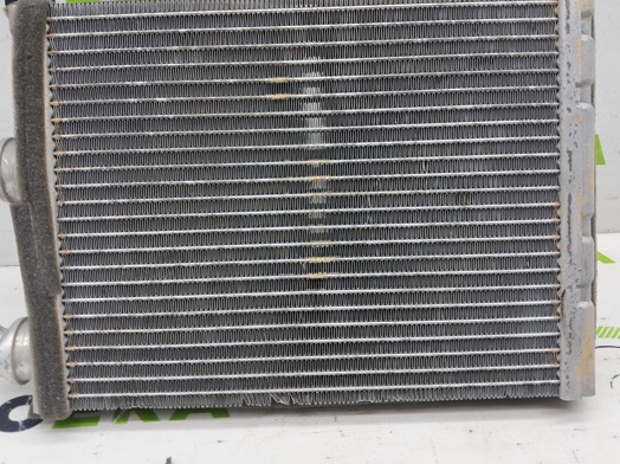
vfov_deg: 42.7
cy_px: 189
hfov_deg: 55.4
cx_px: 310
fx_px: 591
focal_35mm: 33
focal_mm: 4
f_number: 1.8
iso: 50
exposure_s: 1/50
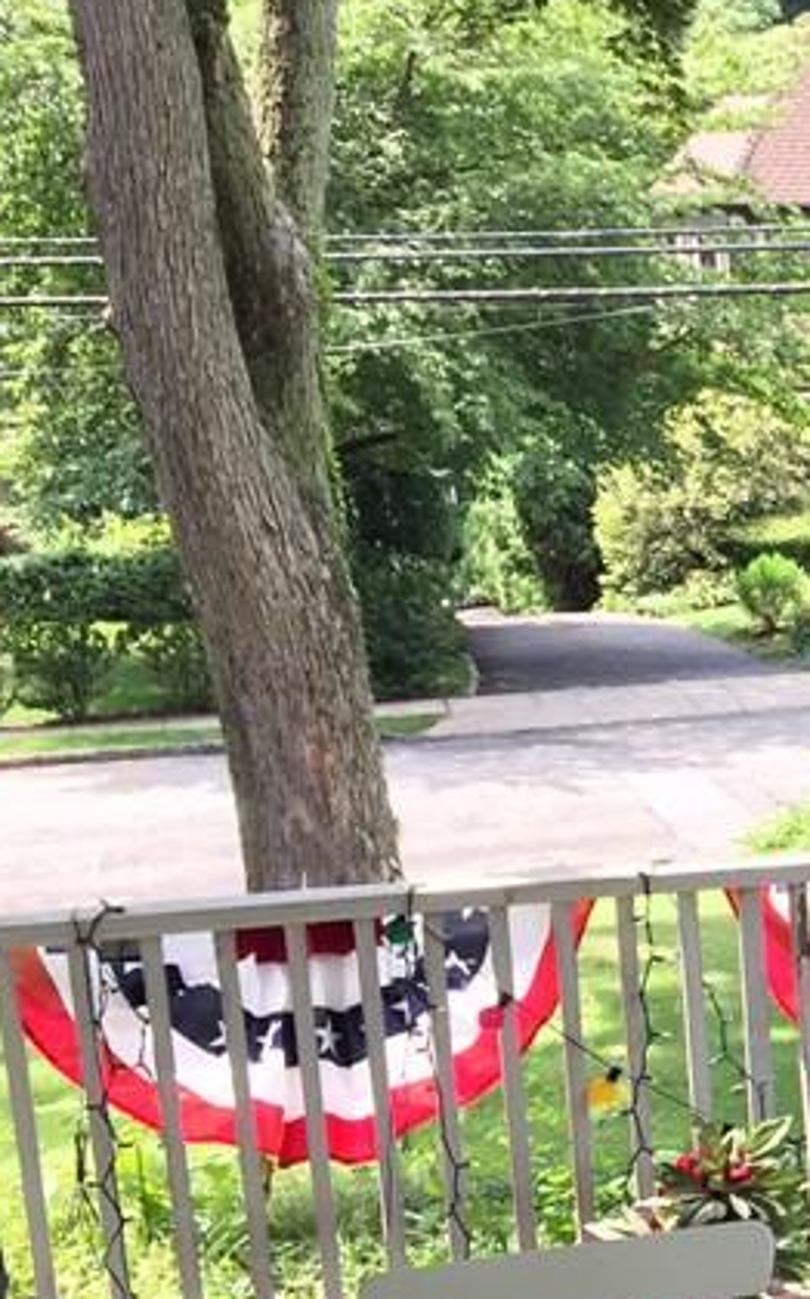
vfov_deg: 27.0
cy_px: 1045
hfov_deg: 14.9
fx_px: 2653
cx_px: 1493
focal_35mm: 75
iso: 32
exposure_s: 1/229
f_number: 2.2
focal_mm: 4.15
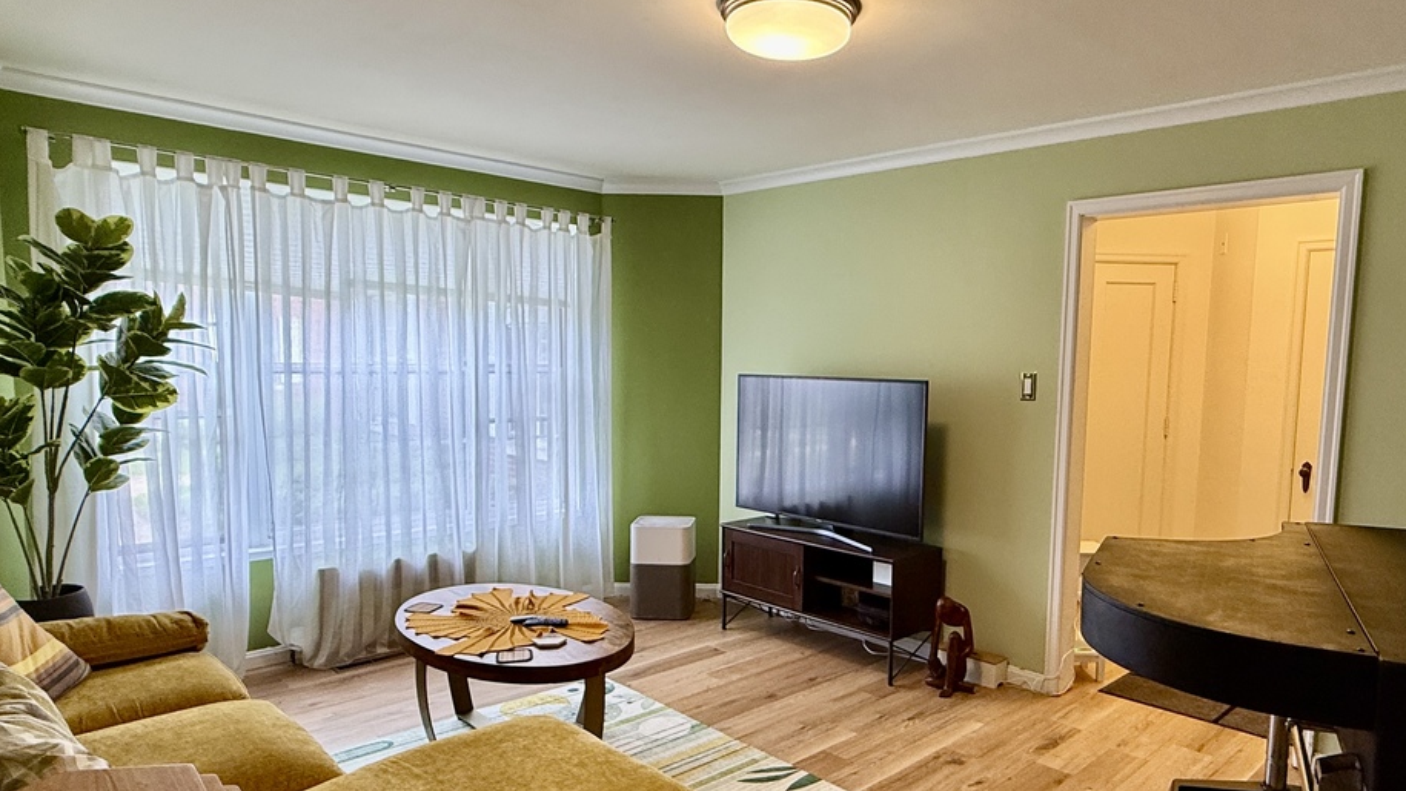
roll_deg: -1.5
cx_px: 805
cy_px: 450
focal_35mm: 24
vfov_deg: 47.6
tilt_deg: -5.7
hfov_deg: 75.9
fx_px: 895
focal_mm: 2.22
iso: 160
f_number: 2.2
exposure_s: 1/120
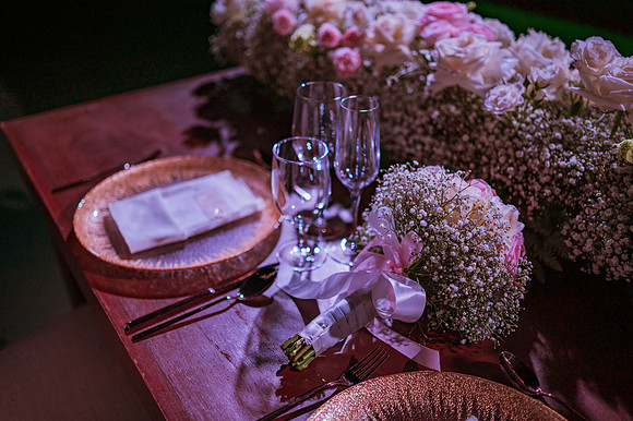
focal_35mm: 35
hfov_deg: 54.5
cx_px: 316
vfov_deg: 37.8
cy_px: 210
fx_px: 615
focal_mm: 35
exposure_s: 1/1000
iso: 320
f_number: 1.8
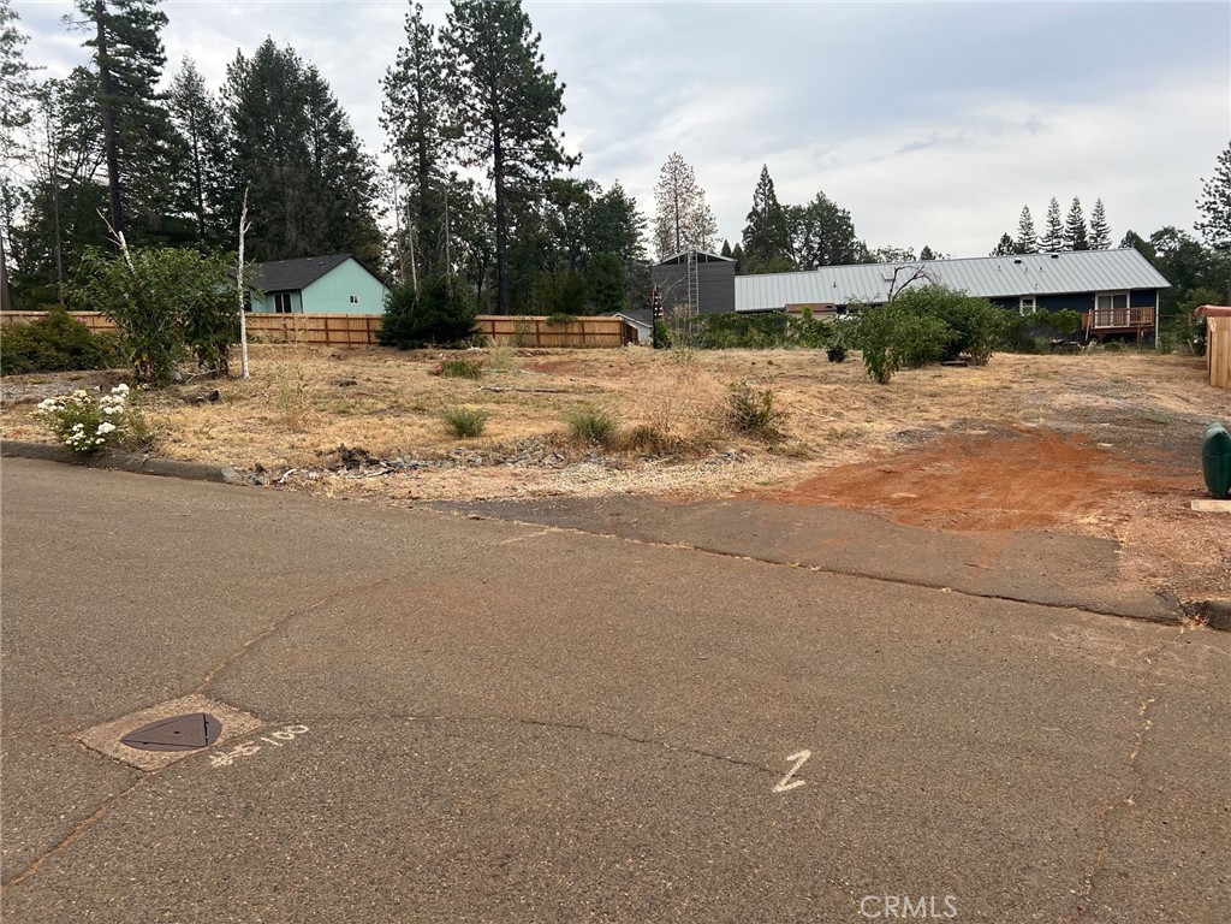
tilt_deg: -6.9
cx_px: 616
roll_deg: +2.6
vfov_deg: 53.1
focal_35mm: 26
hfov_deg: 67.3
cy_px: 462
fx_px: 925
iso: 50
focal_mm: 5.7
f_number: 1.5
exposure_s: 1/917
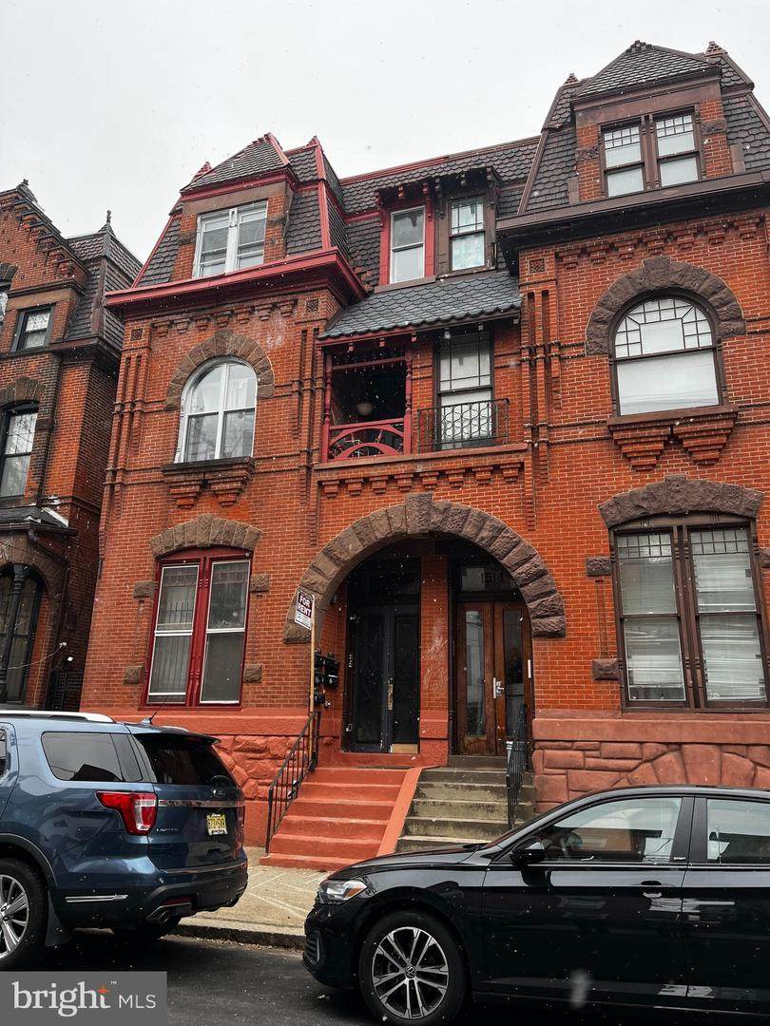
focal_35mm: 26
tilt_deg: +16.3
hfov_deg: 53.1
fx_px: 771
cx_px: 385
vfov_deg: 67.3
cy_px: 513
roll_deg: -0.8
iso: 50
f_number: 1.6
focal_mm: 5.1
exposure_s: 1/400
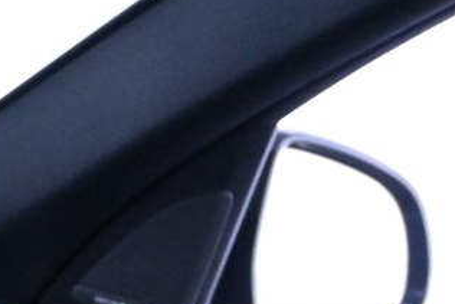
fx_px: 2137
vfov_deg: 7.6
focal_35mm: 169
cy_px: 735
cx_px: -508
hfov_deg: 10.9
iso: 5000
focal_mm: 22
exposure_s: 1/40
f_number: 4
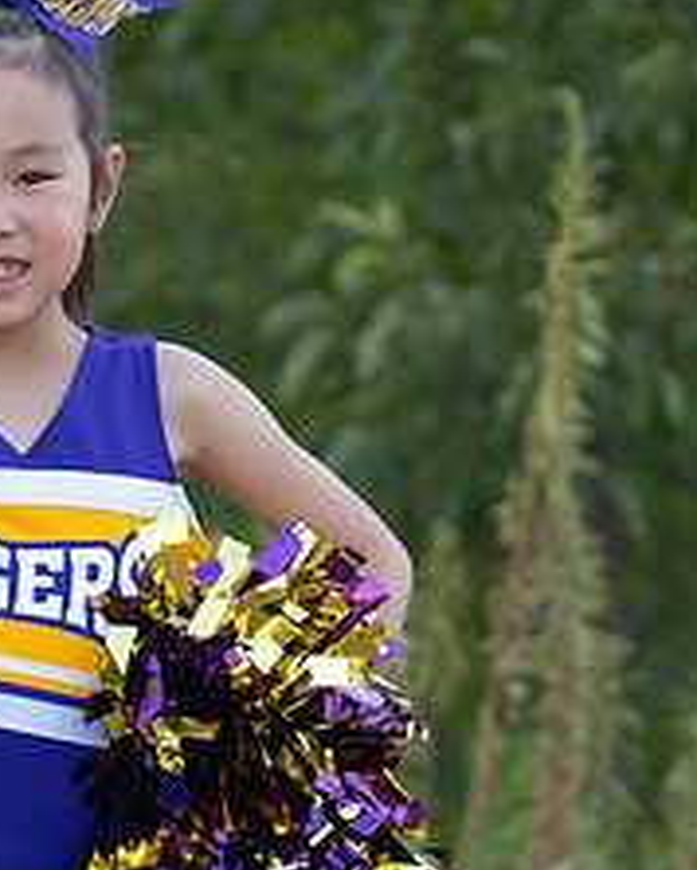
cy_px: 513
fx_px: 7519
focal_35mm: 292
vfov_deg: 6.6
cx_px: 101
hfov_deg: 5.3
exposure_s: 1/320
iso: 200
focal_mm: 104
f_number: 2.8
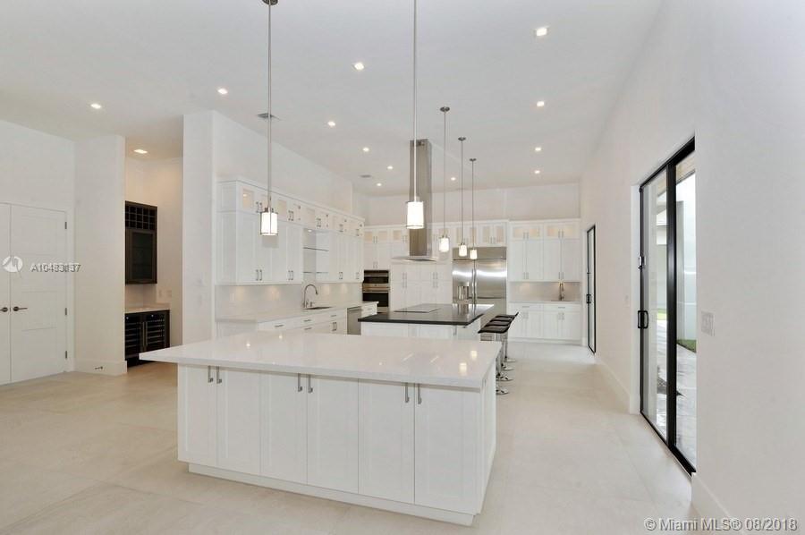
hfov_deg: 93.3
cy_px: 268
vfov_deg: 70.3
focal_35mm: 17
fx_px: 380
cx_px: 402
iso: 200
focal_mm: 17
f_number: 8
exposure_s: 1/25
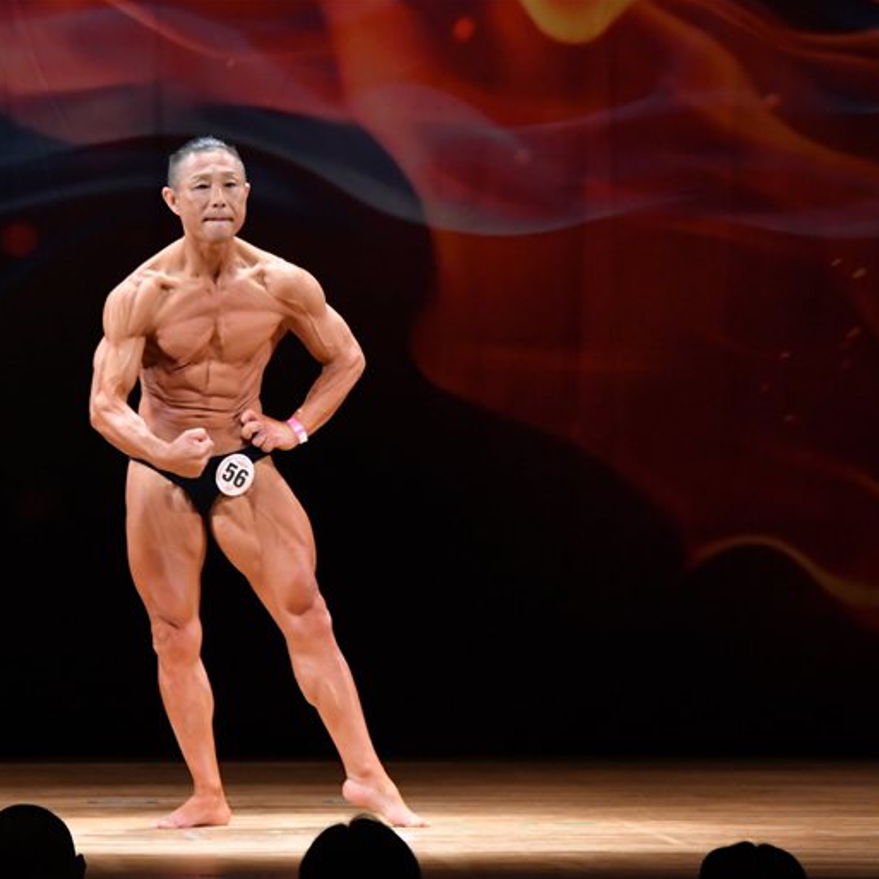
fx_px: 8303
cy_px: 439
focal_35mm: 289
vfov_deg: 6.1
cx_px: 301
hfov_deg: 6.1
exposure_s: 1/400
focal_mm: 150
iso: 4000
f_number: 5.6
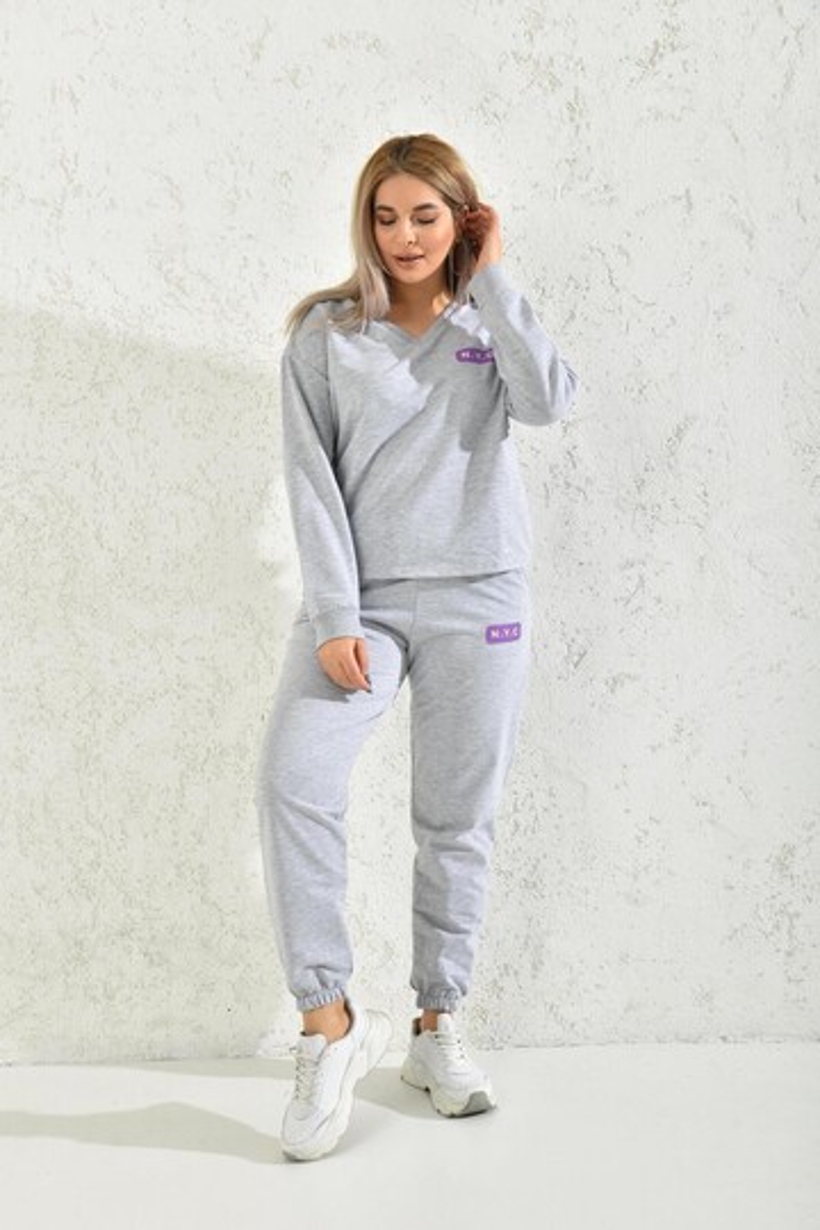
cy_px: 615
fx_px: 1435
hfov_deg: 31.9
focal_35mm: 42
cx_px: 410
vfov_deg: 46.4
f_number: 7.1
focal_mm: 42
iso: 100
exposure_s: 1/160
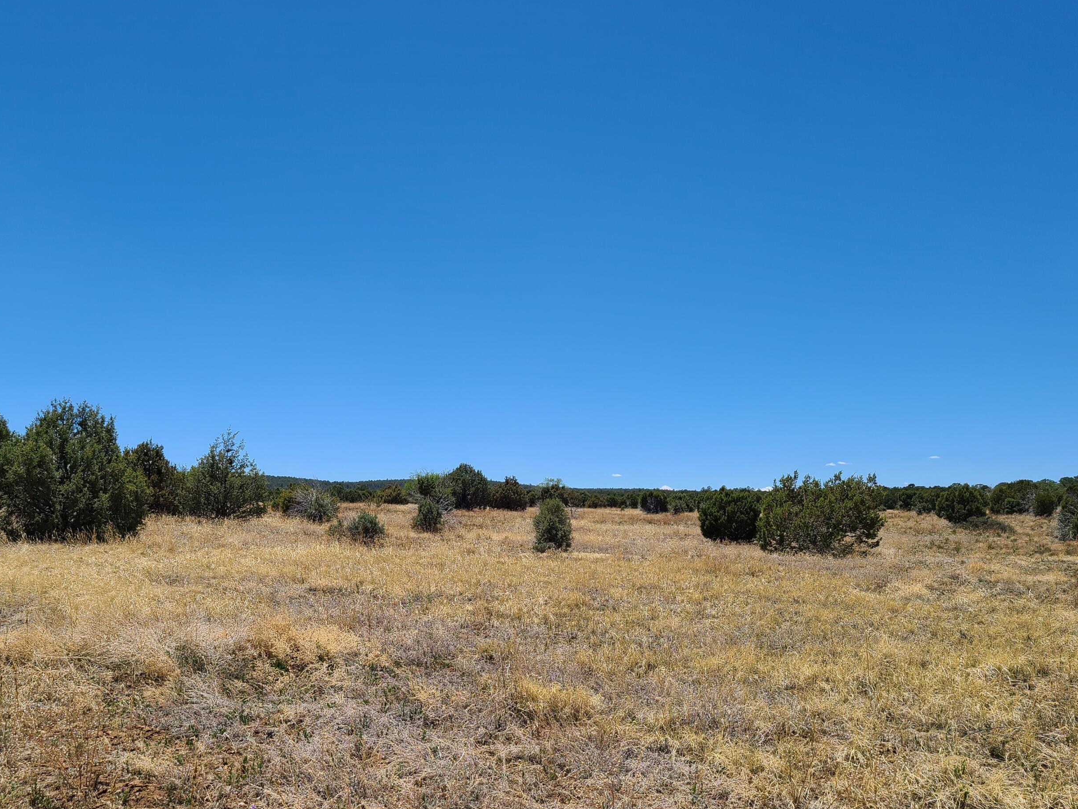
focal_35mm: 32
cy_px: 425
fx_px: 996
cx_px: 496
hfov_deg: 56.8
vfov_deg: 44.1
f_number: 1.8
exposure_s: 1/2858
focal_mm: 5.4
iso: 40
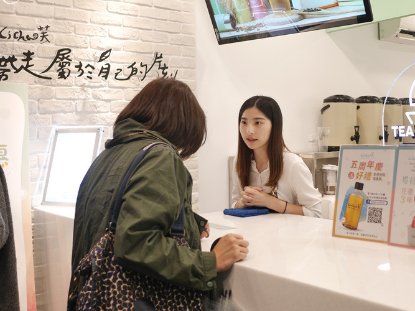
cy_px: 114
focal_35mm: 45
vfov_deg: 32.0
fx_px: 539
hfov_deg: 41.9
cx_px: 247
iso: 200
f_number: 1.7
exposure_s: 1/125
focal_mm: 15
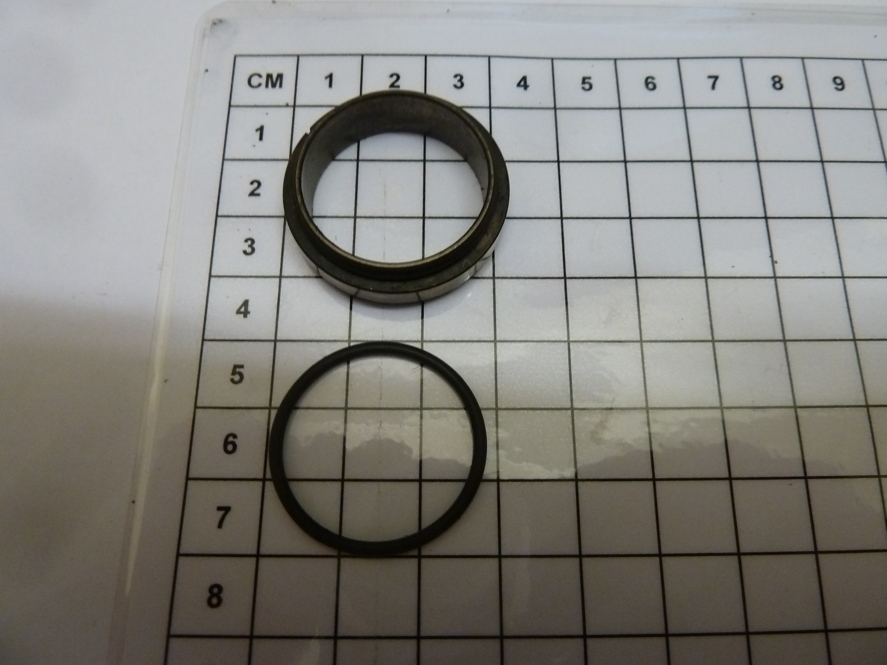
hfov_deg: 69.4
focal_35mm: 25
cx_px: 444
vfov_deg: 54.9
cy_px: 332
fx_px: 641
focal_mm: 4.1
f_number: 3.3
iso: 250
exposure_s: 1/30
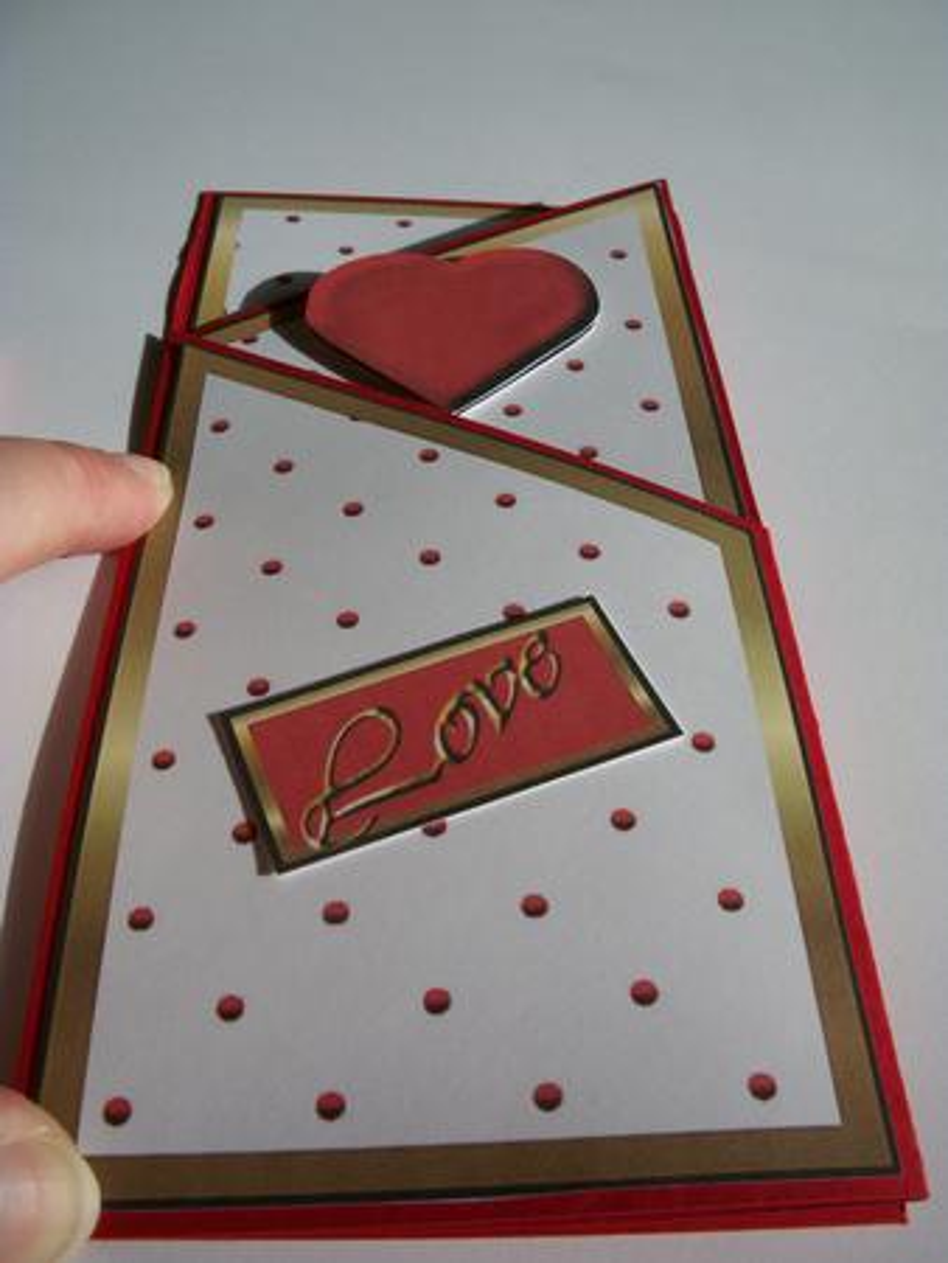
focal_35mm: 35
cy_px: 632
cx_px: 474
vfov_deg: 52.6
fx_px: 1277
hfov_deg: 40.7
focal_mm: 6.3
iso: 80
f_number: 5.6
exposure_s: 1/320
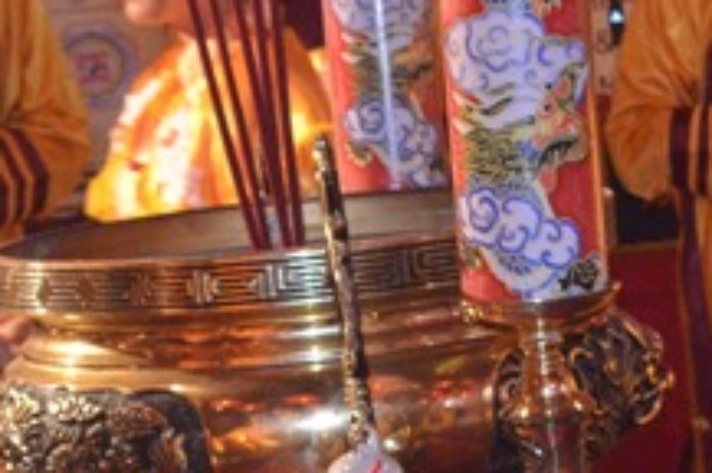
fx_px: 3350
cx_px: 1004
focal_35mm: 170
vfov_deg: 8.0
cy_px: 69
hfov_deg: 11.7
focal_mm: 35
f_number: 8
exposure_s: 1/60
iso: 6400
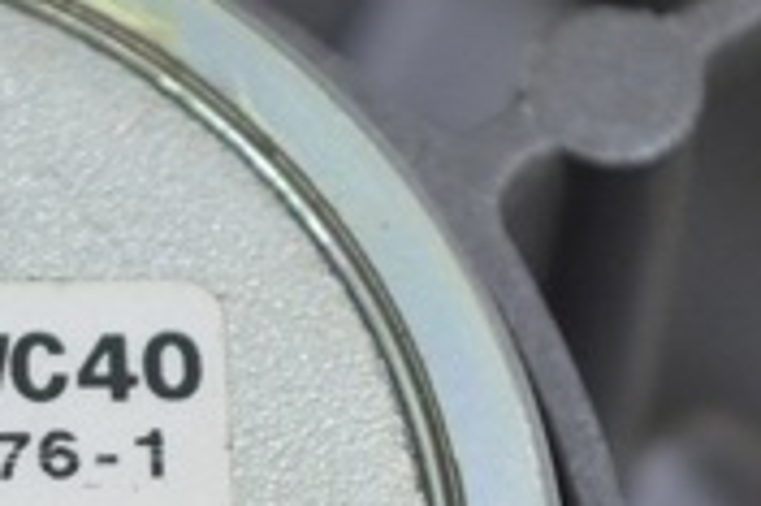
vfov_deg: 4.6
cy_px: 547
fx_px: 6332
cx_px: -333
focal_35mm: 300
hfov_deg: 6.8
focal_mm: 55
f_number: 5.6
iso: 400
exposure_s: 1/20
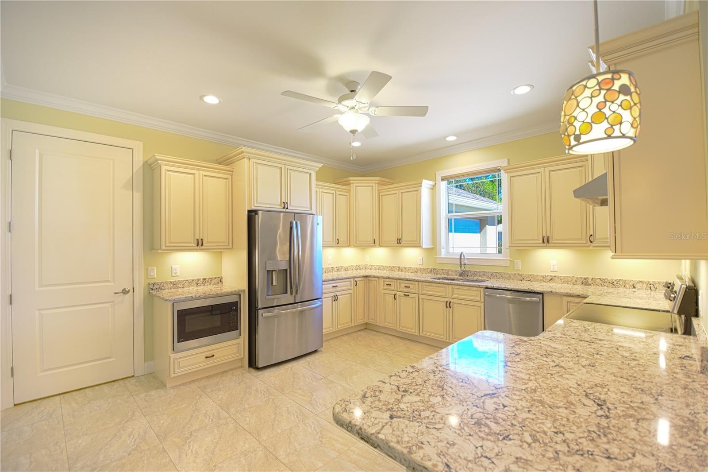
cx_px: 354
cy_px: 236
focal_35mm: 15
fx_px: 295
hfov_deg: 100.4
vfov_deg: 77.3
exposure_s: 1/15
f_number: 3.5
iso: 125
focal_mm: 10
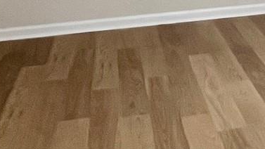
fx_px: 541
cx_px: 304
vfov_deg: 13.7
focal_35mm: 77
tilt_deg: -2.8
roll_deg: +2.2
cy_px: -135
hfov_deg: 25.2
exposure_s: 1/120
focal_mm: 1.57
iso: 200
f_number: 1.8
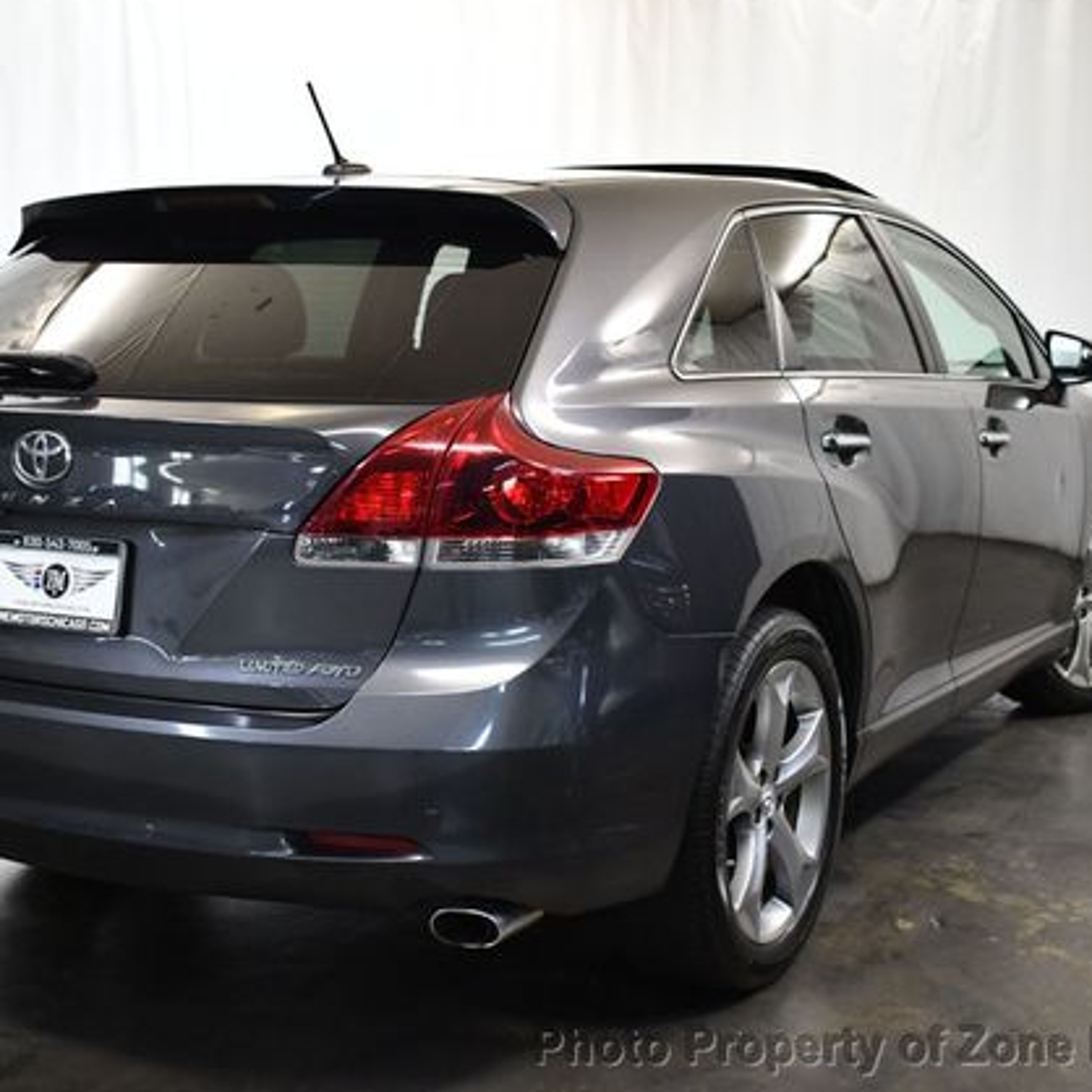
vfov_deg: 32.8
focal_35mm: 52
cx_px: 502
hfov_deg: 32.8
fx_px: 1856
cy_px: 538
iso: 1400
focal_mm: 27
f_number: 4
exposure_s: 1/125
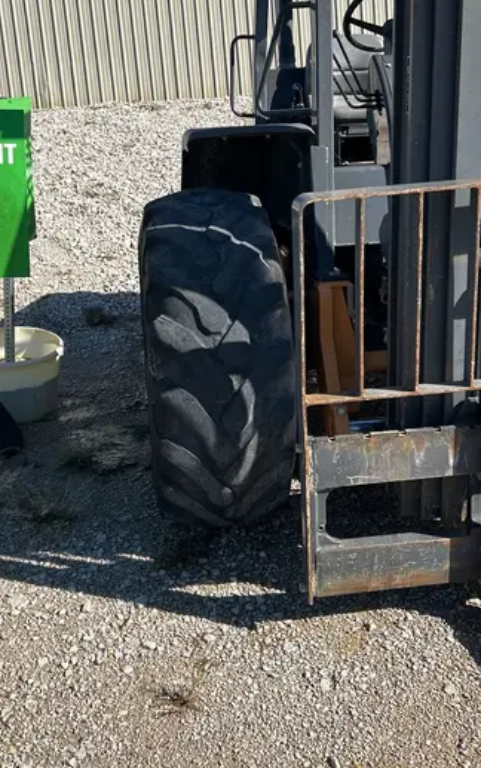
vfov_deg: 50.1
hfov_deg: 32.8
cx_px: 217
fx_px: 818
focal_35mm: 39
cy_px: 314
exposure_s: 1/3356
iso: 50
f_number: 1.5
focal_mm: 5.7
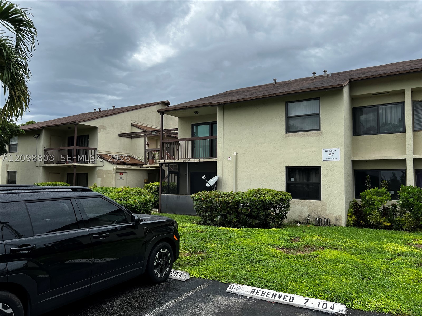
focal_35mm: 26
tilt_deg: +4.2
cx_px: 211
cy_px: 158
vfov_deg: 53.1
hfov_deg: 67.3
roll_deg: -0.1
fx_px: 317
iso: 50
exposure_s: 1/1645
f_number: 1.5
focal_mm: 5.7
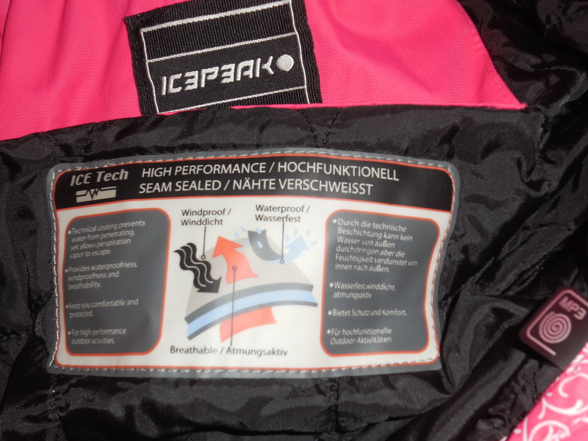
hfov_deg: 49.0
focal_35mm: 38
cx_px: 294
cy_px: 220
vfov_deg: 37.7
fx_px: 645
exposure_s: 1/30
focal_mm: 6.8
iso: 125
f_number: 4.2
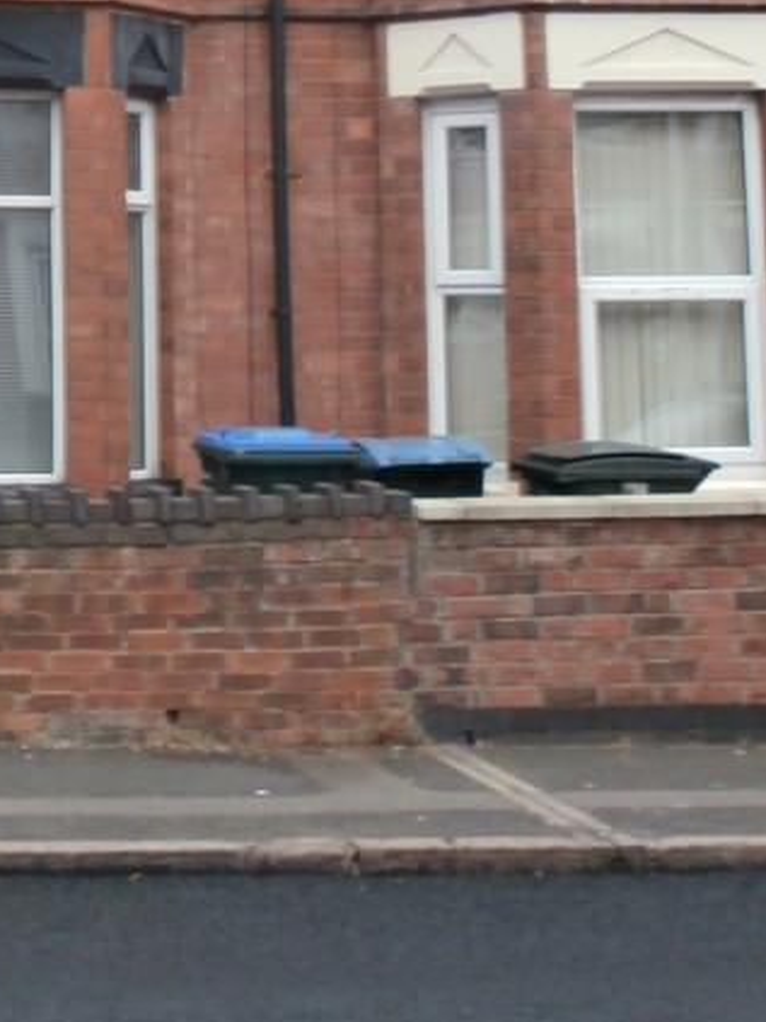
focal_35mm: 92
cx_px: -143
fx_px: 2716
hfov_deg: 15.5
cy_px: -82
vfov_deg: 20.4
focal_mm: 6.67
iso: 100
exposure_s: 1/100
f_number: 3.9
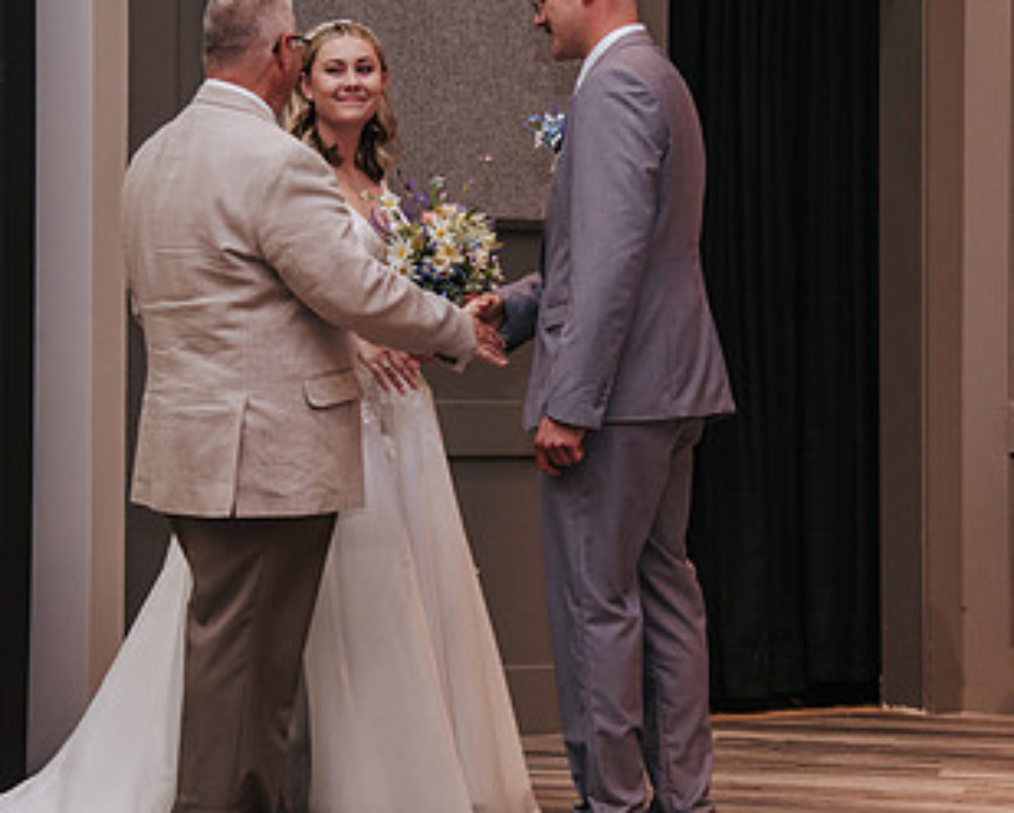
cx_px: 400
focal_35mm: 120
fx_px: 3606
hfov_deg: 16.0
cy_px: 319
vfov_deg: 12.9
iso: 1000
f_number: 4
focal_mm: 65
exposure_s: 1/200
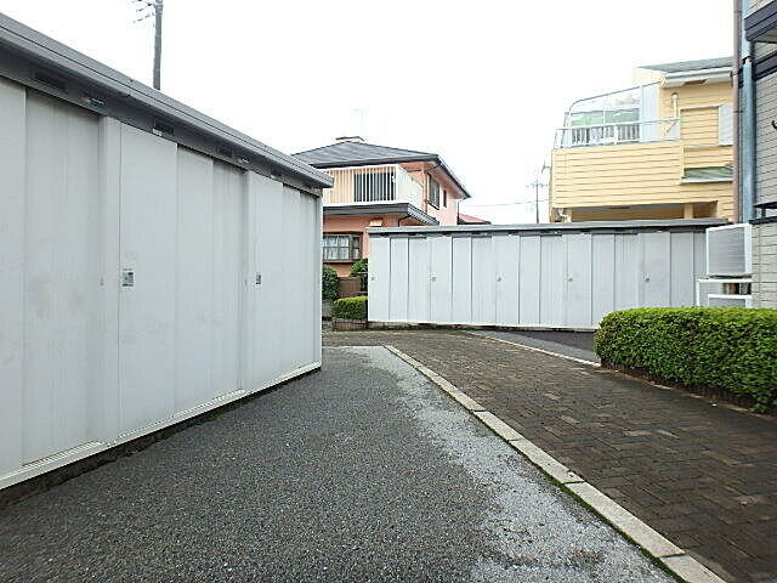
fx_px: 471
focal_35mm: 21
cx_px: 388
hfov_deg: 79.0
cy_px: 292
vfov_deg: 63.4
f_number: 3.5
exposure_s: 1/400
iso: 125
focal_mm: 3.7
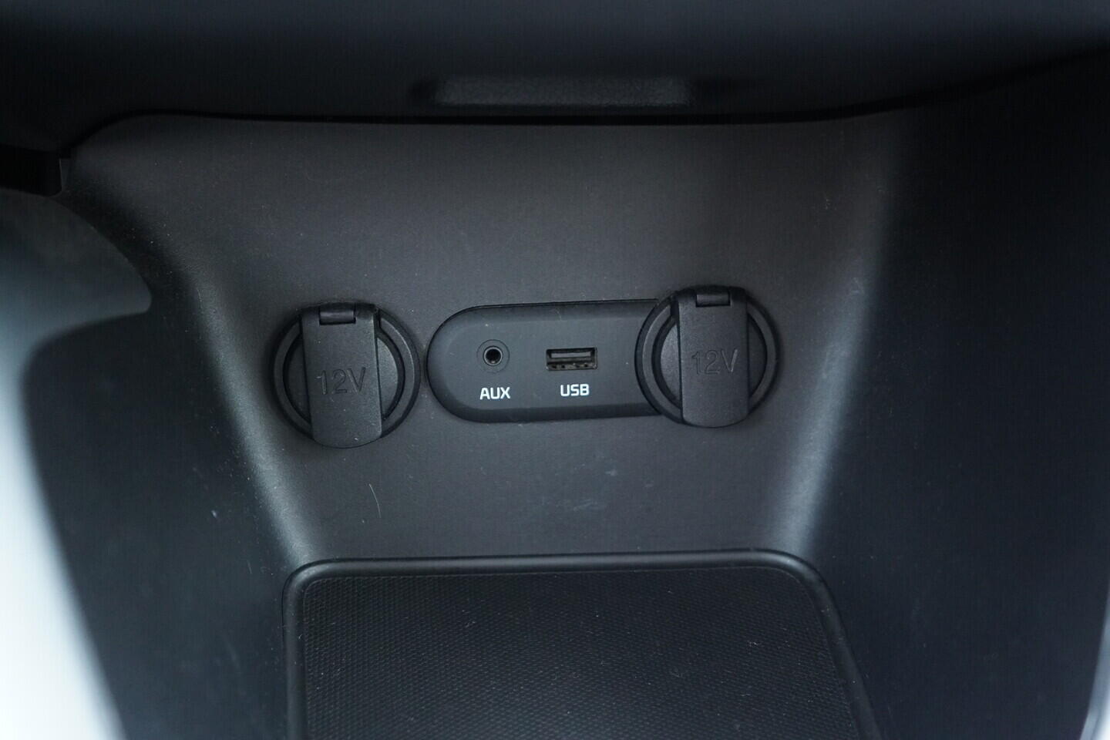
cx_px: 555
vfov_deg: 36.9
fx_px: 1110
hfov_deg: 53.1
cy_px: 370
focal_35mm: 36
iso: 2500
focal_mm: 24
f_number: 2.8
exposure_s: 1/40
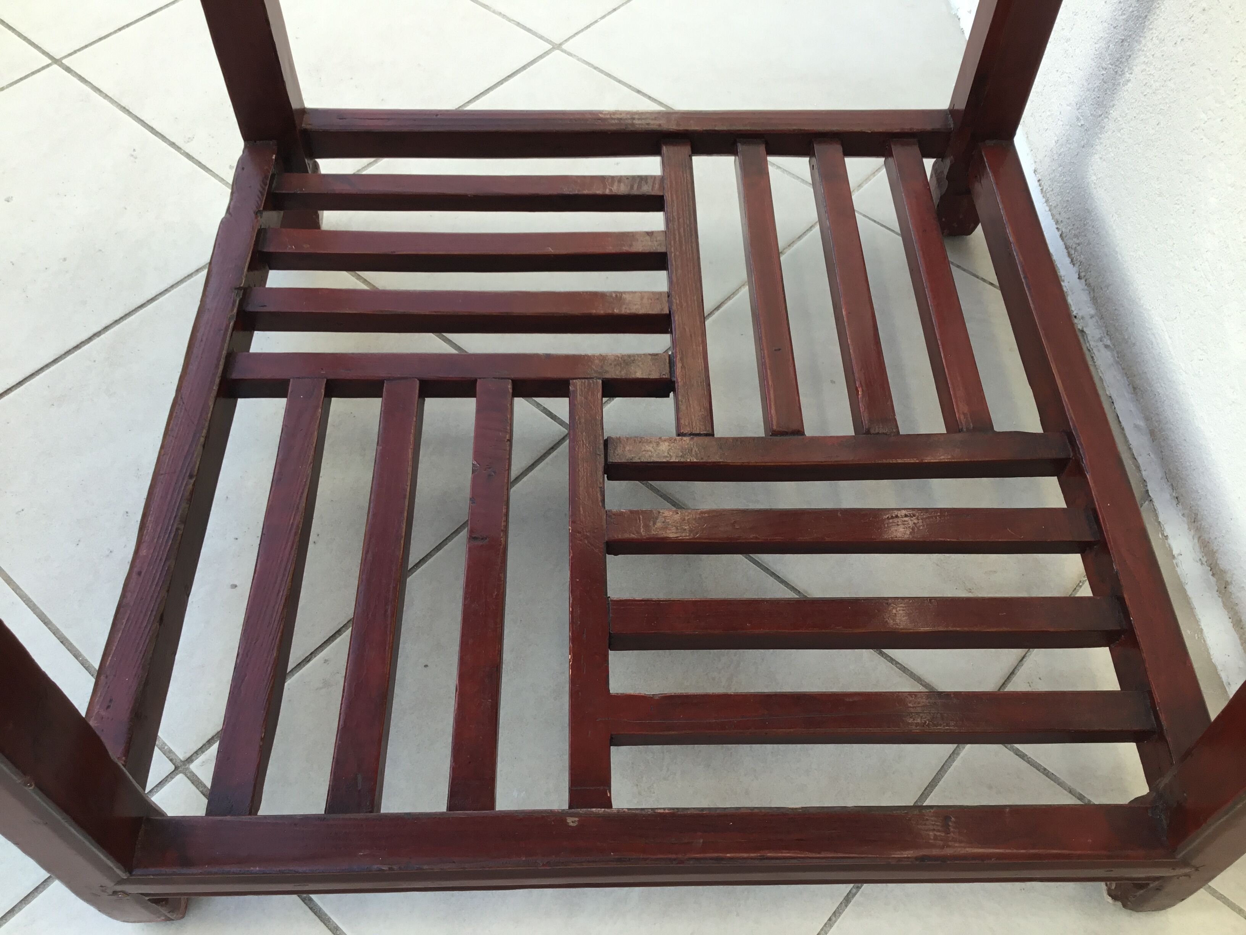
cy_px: 468
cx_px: 623
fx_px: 1116
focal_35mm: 31
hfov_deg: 58.4
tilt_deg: -53.3
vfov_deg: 45.4
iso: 25
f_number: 2.4
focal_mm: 3.3
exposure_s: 1/114
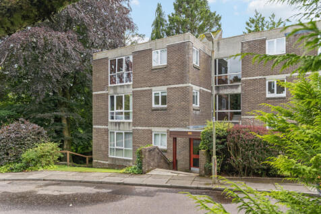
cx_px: 160
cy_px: 107
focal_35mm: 24
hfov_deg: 73.8
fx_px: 214
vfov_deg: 53.1
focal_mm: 24
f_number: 8
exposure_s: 1/100
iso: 400
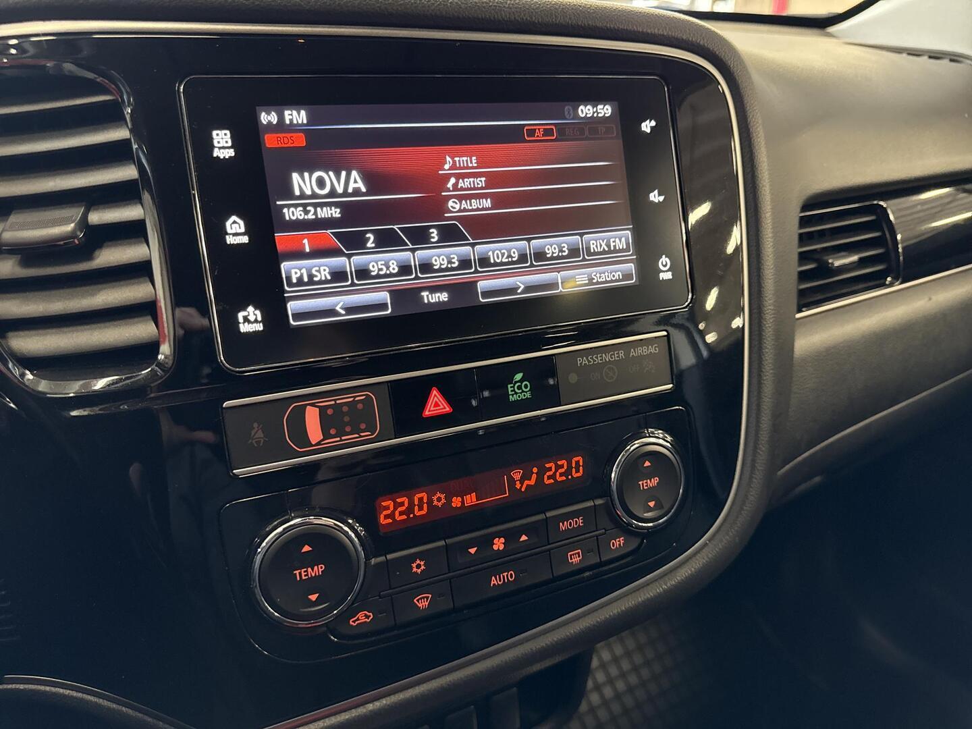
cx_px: 486
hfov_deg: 71.6
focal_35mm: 24
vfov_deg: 56.8
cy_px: 364
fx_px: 674
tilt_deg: -24.9
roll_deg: -1.8
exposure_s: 1/33
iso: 640
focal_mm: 6.76
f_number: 1.78
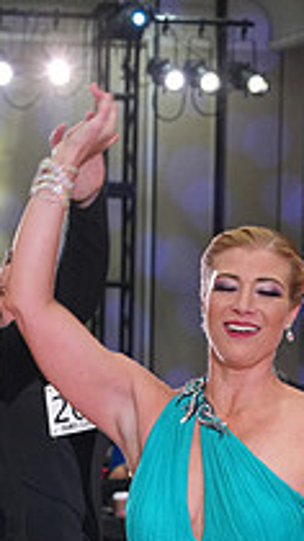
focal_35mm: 203
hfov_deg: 6.0
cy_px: 685
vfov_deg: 10.4
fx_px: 2911
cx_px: 22
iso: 2500
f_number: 5.6
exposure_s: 1/200
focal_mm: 70
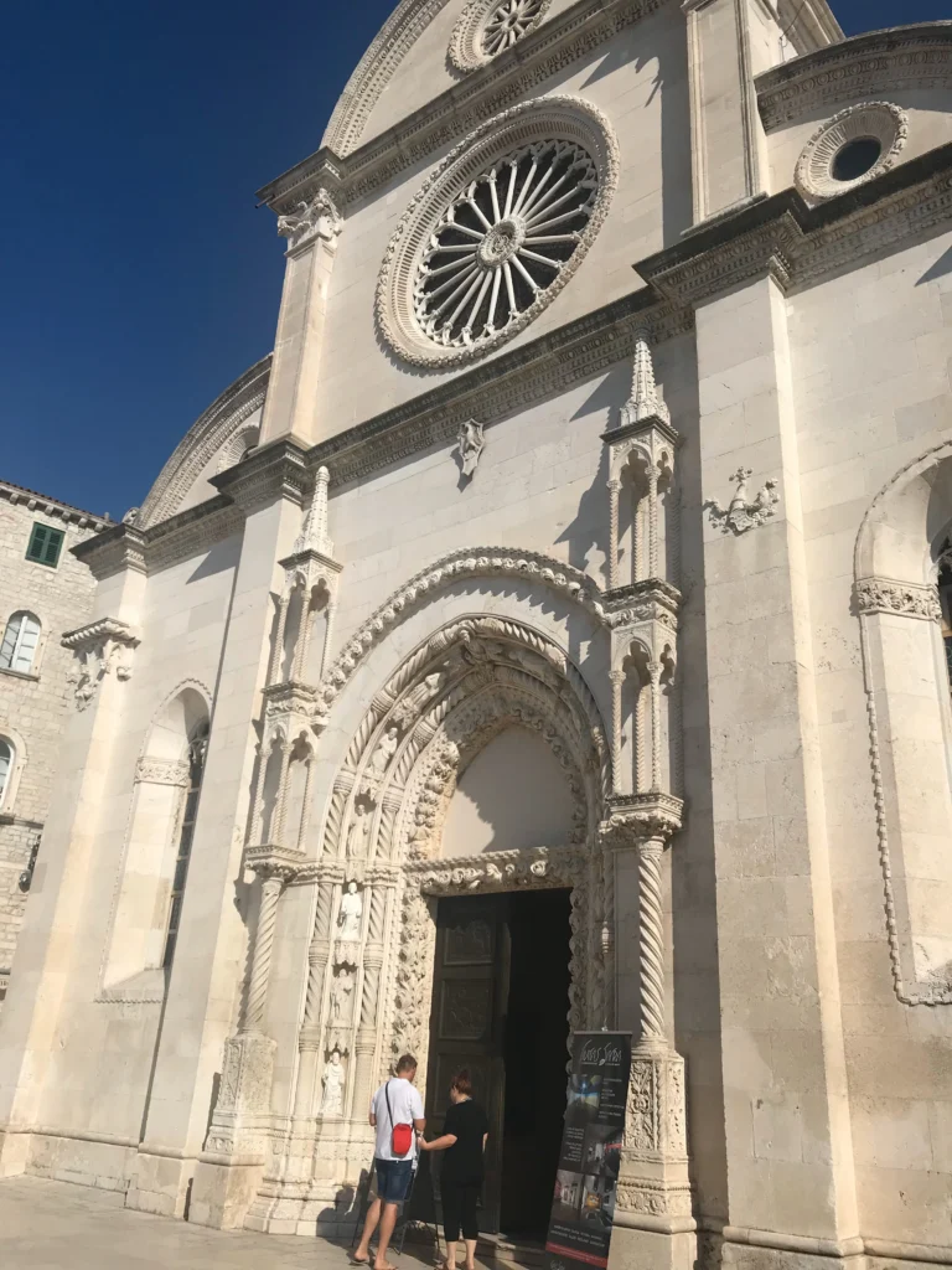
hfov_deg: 49.7
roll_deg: -2.9
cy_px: 635
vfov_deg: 63.4
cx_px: 476
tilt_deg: +25.1
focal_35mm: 28
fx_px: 1027
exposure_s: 1/5988
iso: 20
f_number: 1.8
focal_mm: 3.99
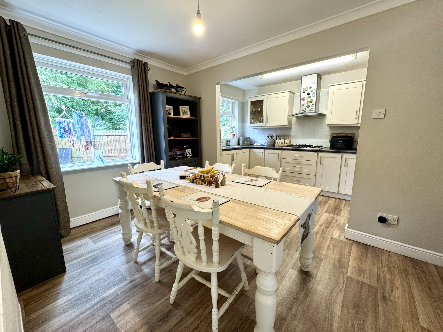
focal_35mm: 14
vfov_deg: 85.7
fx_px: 179
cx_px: 222
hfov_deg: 102.1
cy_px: 166
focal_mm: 2.22
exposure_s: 1/100
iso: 200
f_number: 2.2
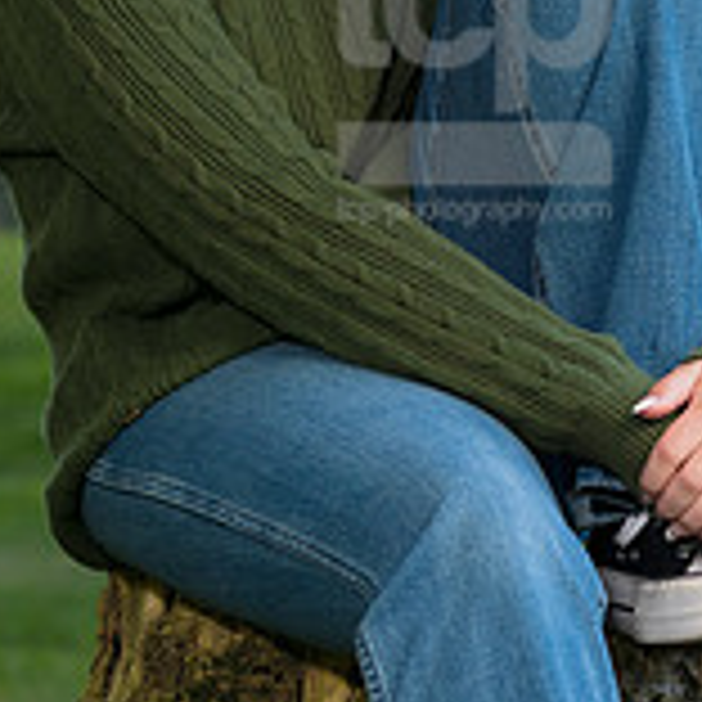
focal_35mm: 366
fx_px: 8397
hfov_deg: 4.8
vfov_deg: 4.8
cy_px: -36
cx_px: 587
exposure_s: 1/250
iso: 160
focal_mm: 92
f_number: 4.5
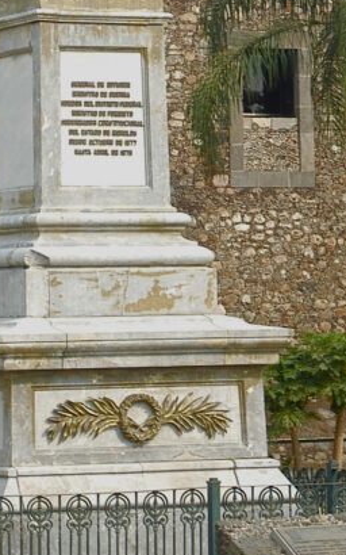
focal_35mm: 224
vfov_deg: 9.3
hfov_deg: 5.9
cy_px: 123
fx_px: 3382
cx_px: 74
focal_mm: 52
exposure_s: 1/200
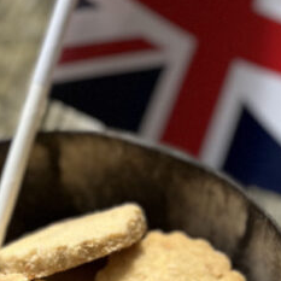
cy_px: 129
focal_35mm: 101
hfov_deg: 17.2
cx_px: 122
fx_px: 928
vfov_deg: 17.2
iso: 50
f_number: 1.5
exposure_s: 1/2008
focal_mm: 5.7
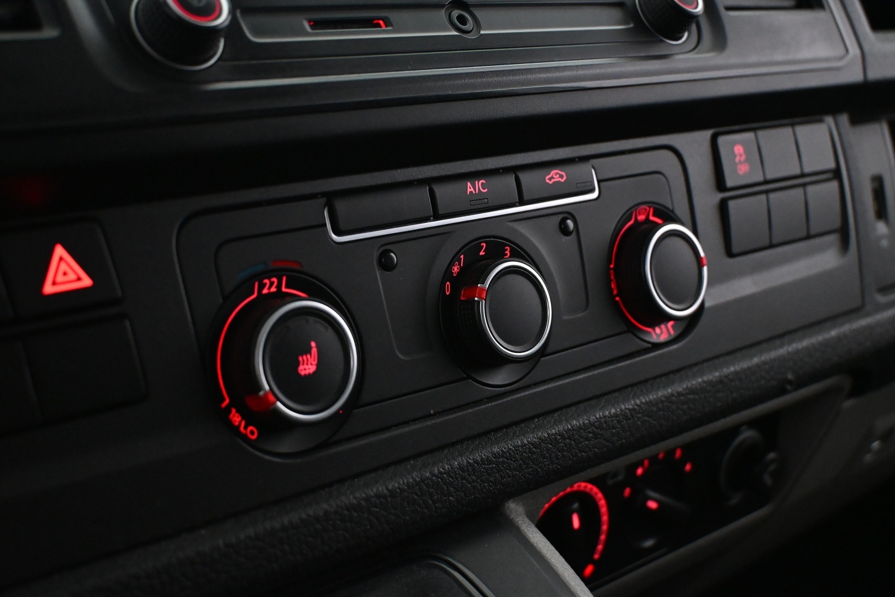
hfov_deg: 41.7
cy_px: 298
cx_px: 448
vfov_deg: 28.5
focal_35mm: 47
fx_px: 1175
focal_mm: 31.5
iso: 5600
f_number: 5
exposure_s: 1/60
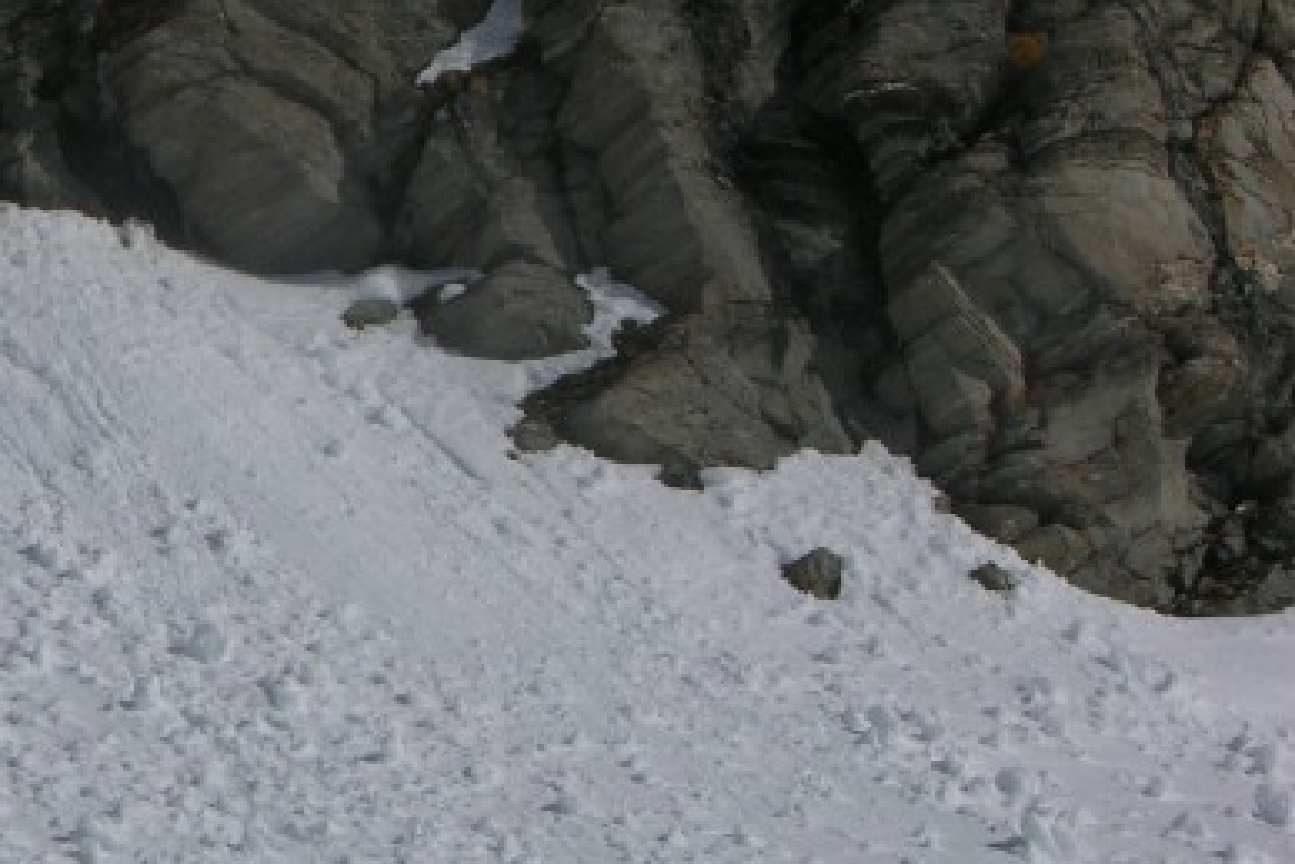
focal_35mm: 214
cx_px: -384
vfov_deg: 6.4
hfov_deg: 9.4
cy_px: 604
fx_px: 7701
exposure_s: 1/656
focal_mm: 19.9
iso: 50
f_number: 7.6
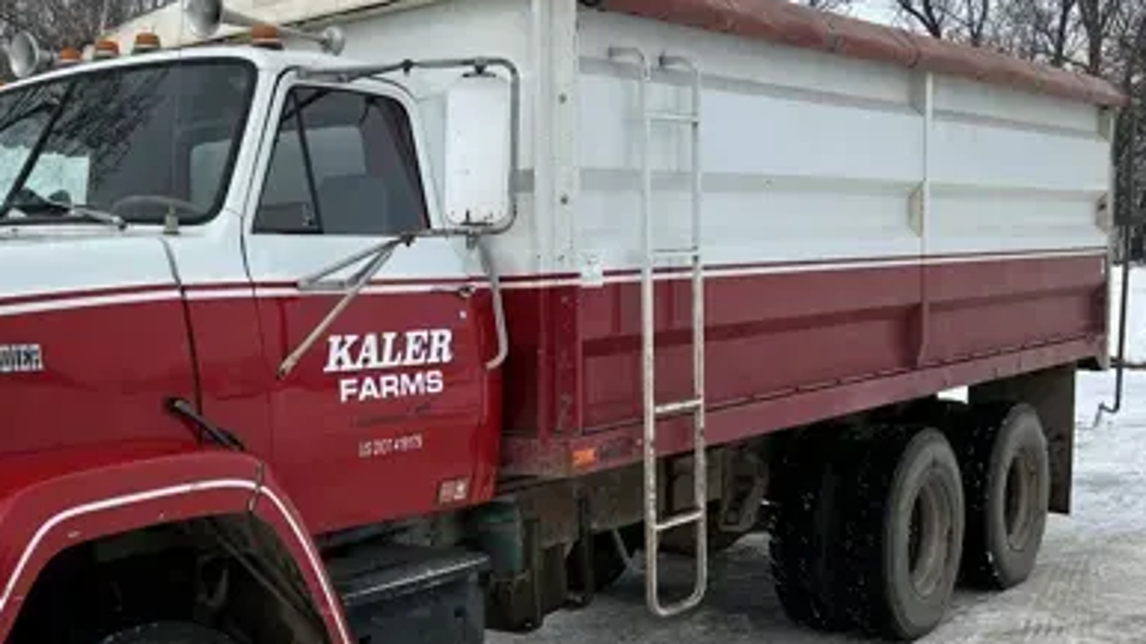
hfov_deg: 42.5
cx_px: 300
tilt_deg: -6.5
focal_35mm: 47
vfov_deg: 25.2
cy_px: 451
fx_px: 1428
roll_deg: +0.9
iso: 50
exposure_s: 1/8696
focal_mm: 5.7
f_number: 1.5
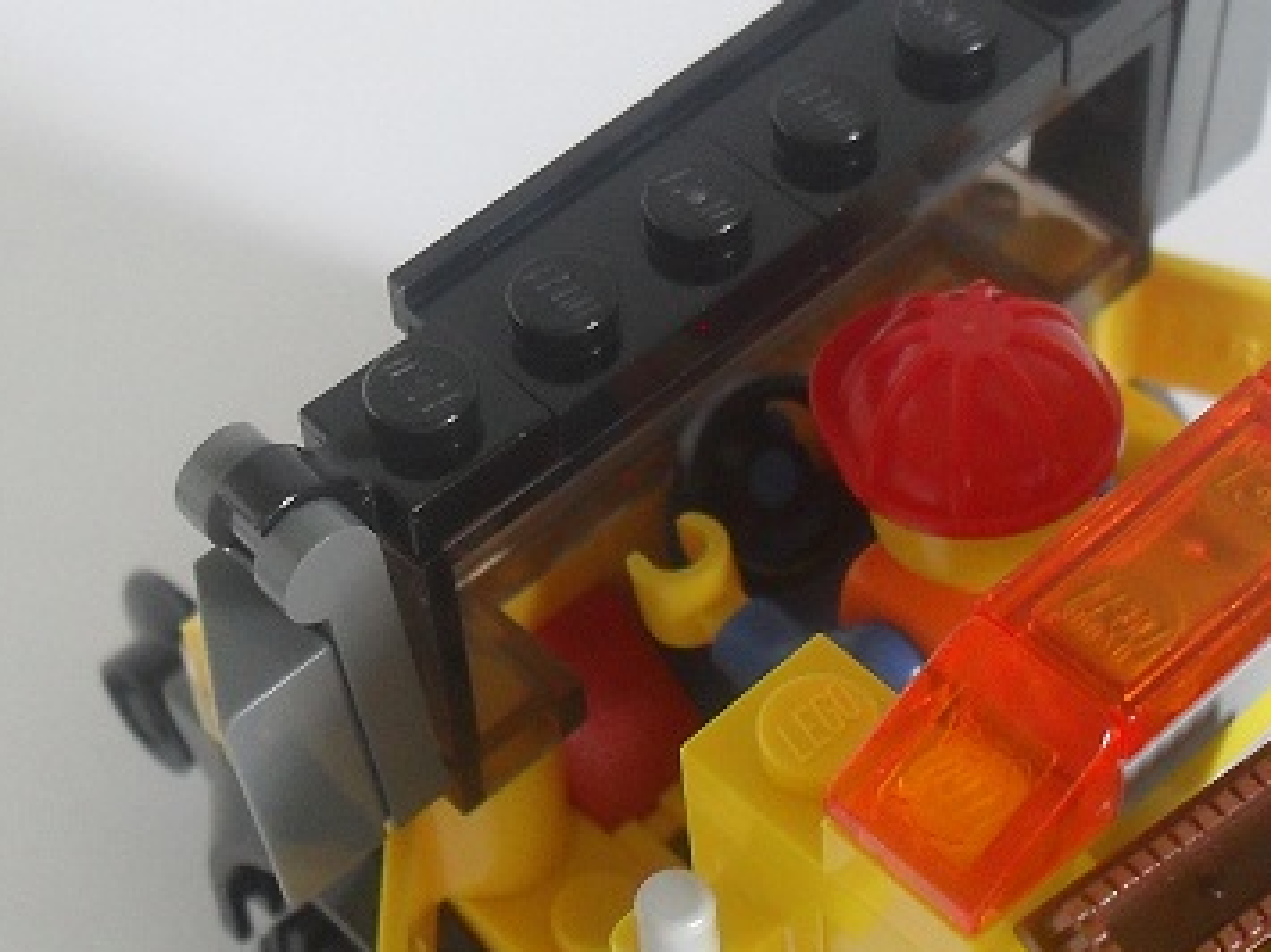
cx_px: 752
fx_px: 3303
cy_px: 422
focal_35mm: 90
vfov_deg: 16.4
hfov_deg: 21.8
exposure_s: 1/6
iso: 200
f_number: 3.2
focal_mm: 6.3
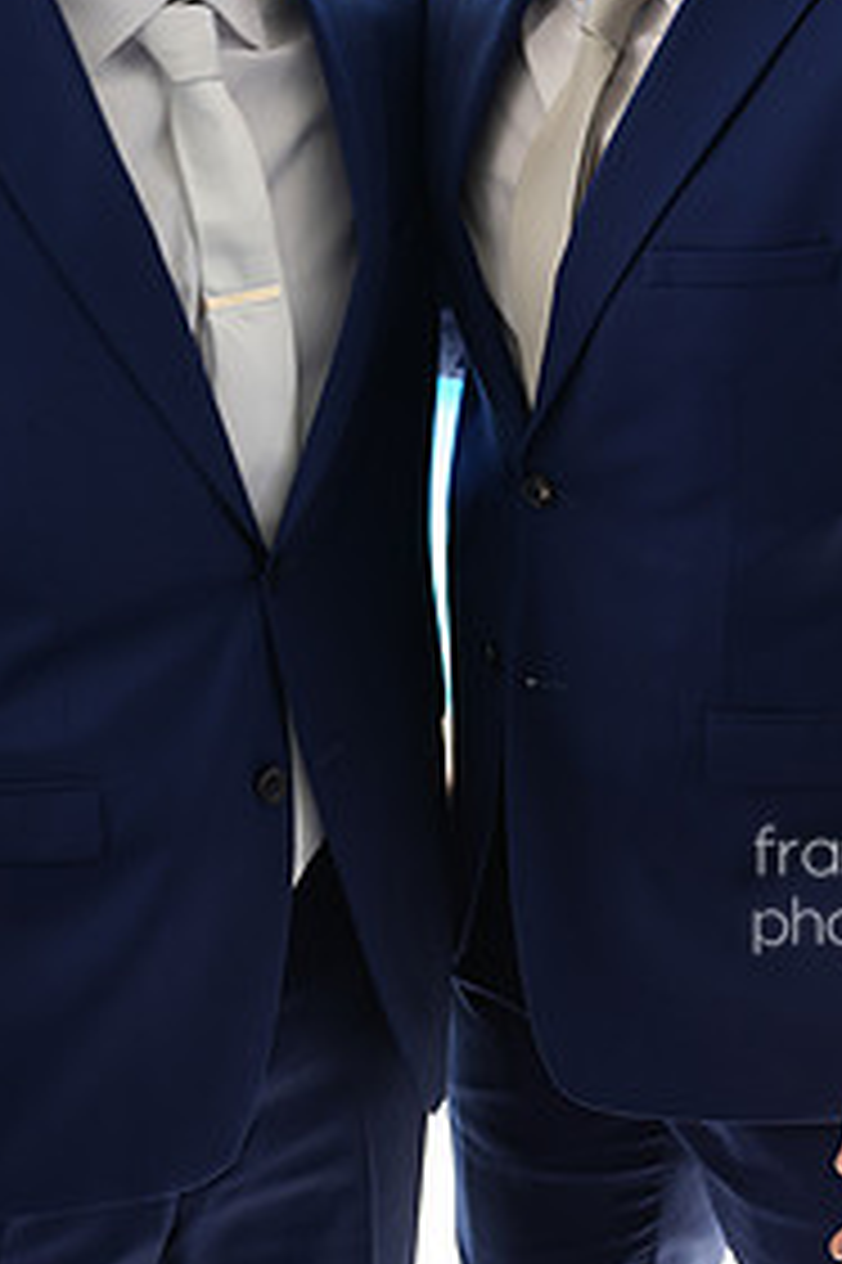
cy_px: 337
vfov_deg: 21.3
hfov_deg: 14.4
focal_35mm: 95
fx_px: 3337
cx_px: 358
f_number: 2.8
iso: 50
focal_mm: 46
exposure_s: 1/100
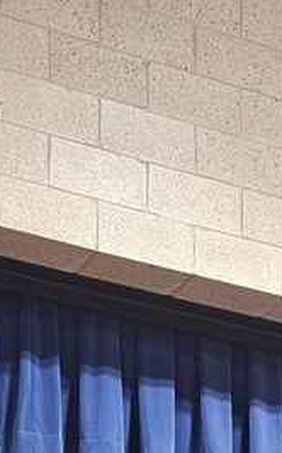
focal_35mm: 94
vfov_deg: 19.3
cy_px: 678
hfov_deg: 13.4
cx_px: -92
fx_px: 1157
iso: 320
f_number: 1.7
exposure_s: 1/120
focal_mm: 6.3
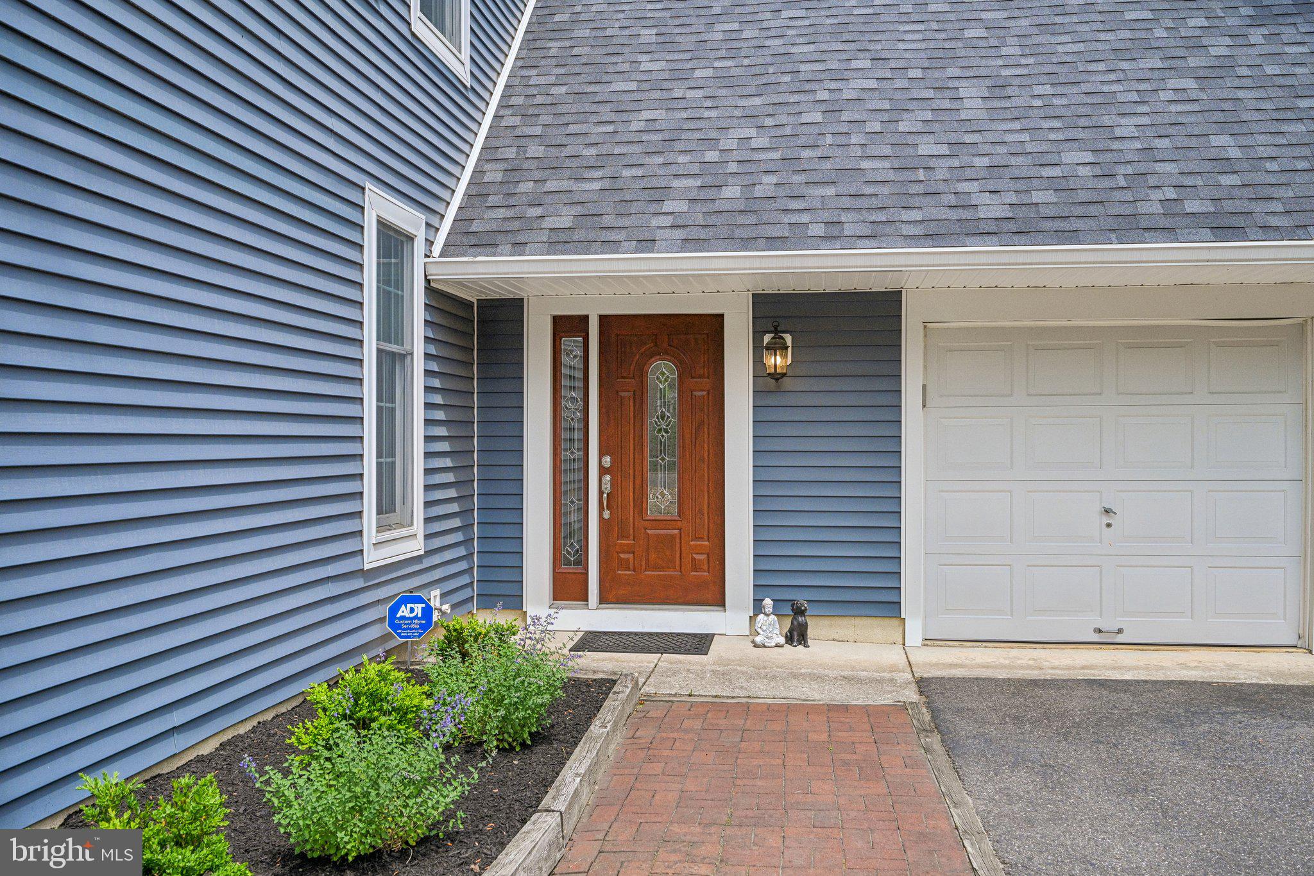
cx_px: 657
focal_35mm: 30
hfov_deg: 61.9
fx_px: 1095
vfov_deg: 43.6
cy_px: 438
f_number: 8
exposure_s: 1/1000
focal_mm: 30
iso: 800
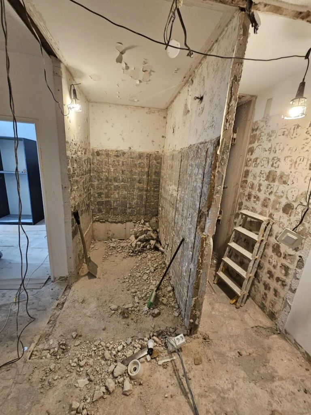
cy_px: 208
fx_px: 156
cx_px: 156
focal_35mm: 13
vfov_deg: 106.2
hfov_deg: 89.9
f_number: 2.2
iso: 320
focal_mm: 2.2
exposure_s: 1/33
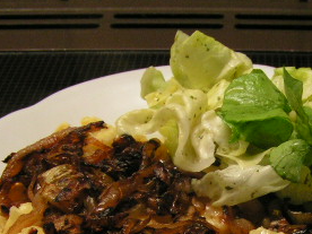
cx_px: 228
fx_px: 793
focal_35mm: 88
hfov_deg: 22.1
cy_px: 248
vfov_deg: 16.4
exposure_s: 1/20
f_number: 2.8
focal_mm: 5.8
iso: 200
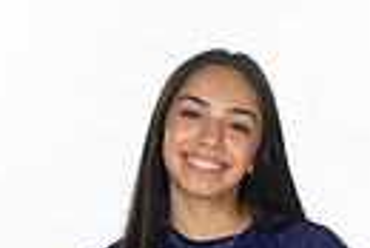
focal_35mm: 201
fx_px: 2068
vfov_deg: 6.5
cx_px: 205
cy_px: 601
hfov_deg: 10.2
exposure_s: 1/320
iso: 800
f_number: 7.1
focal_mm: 58
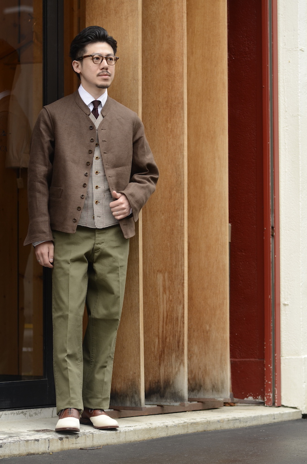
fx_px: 1639
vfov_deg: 16.1
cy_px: 232
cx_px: 154
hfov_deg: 10.7
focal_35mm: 128
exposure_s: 1/200
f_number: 1.8
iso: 320
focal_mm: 85
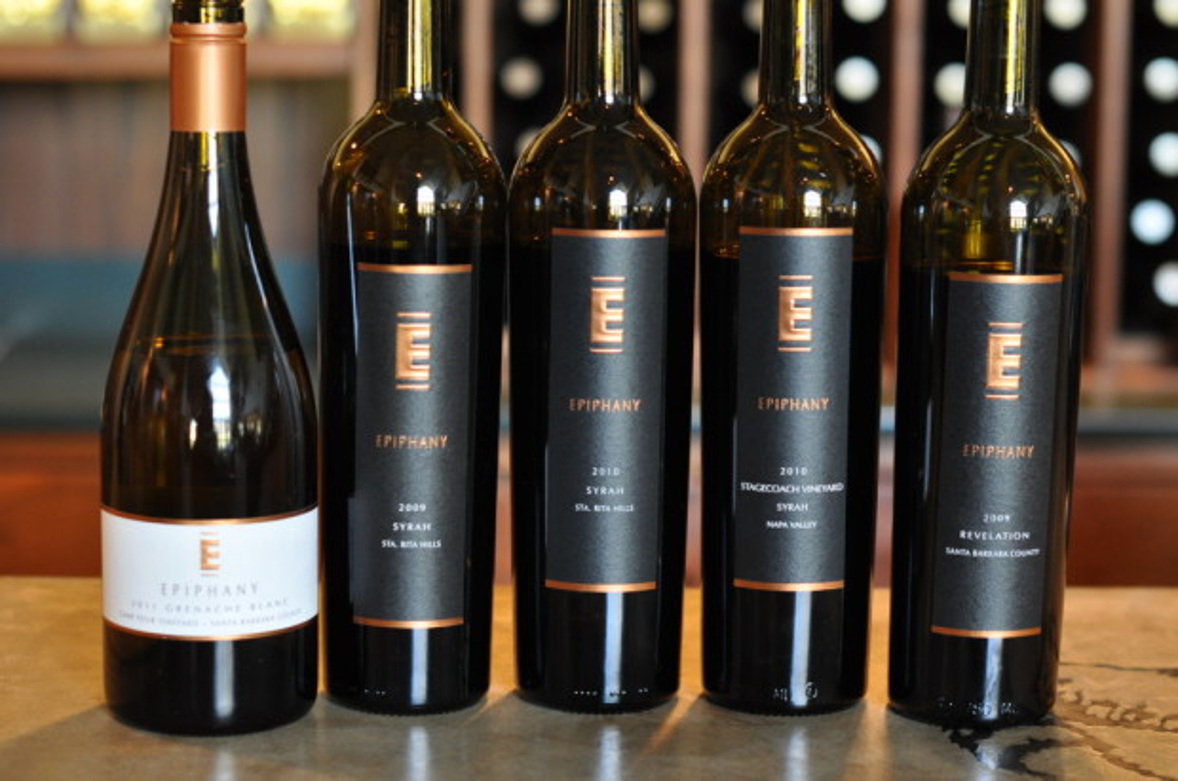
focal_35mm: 75
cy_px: 390
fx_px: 2450
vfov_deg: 18.1
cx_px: 589
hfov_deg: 27.0
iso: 800
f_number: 2.8
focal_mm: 50
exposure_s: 1/30
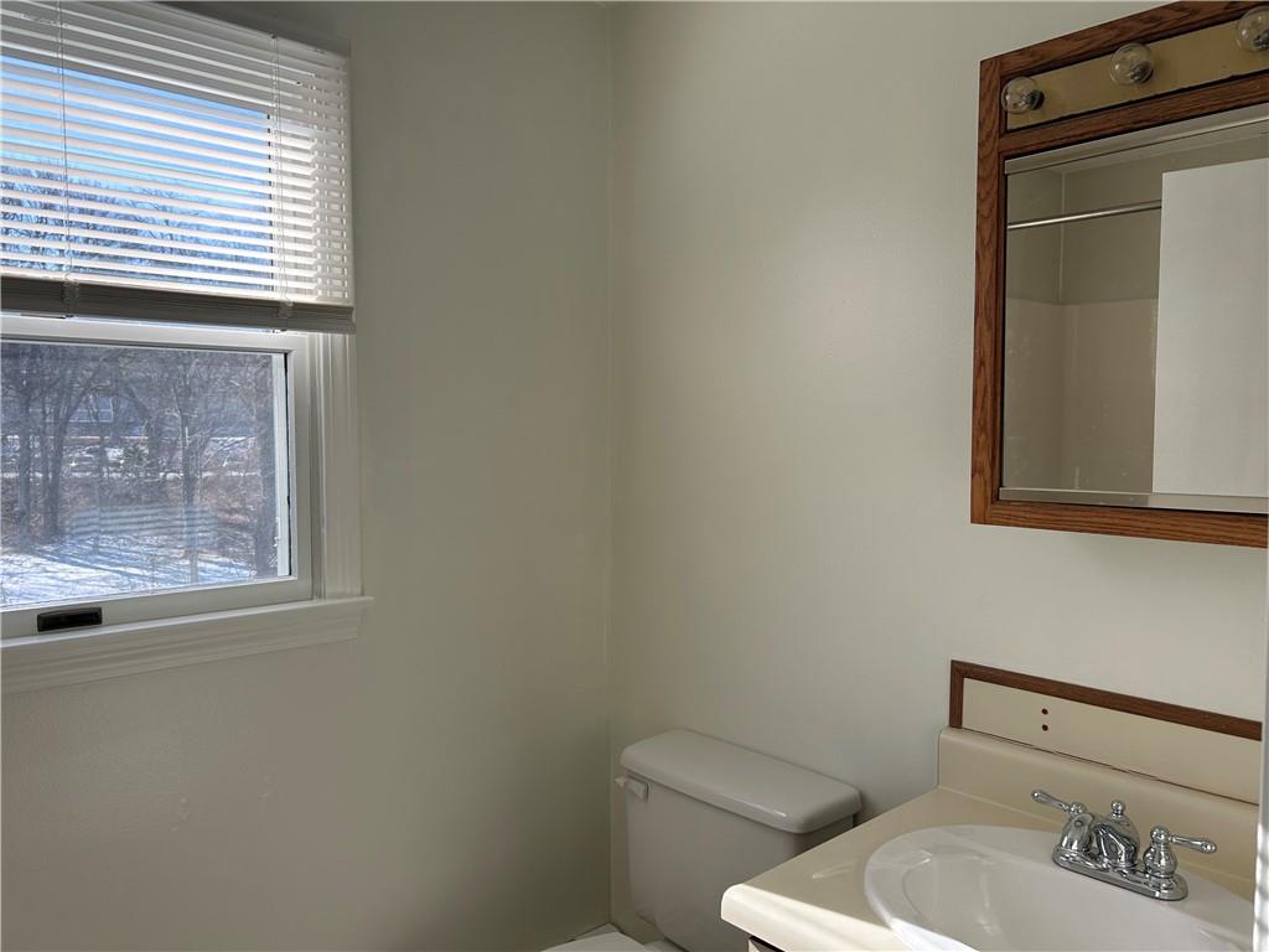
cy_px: 476
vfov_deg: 53.1
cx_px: 634
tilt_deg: -3.5
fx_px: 953
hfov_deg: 67.3
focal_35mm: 26
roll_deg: +0.3
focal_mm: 5.7
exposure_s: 1/502
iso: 50
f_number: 1.5
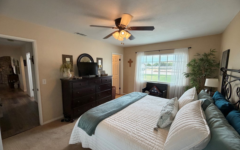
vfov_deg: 74.8
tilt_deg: -5.6
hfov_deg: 101.5
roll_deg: +0.3
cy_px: 77
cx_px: 120
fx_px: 98
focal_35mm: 15
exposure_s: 1/120
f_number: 2.2
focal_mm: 2.22
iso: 250
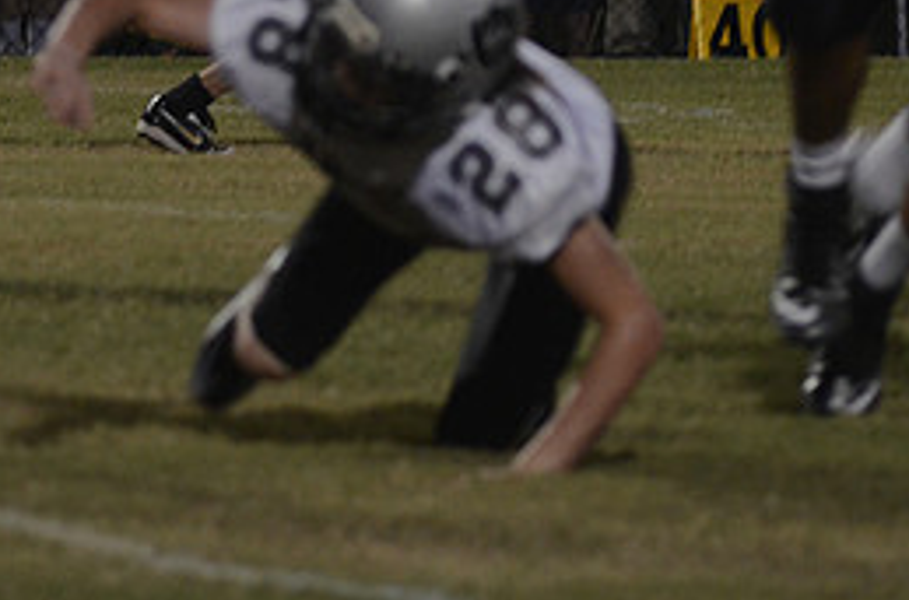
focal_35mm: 673
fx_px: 16942
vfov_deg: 2.0
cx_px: 102
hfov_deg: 3.1
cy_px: -14
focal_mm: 200
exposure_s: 1/100
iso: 1600
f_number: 5.6
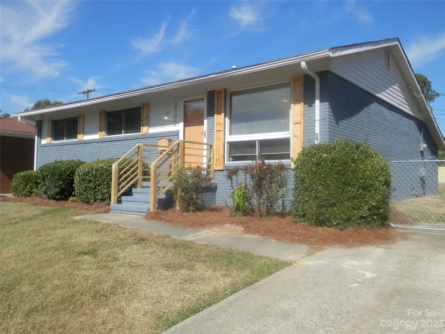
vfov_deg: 46.8
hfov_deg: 60.0
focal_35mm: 30
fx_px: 386
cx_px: 222
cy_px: 167
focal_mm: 5.5
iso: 80
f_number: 9.4
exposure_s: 1/125
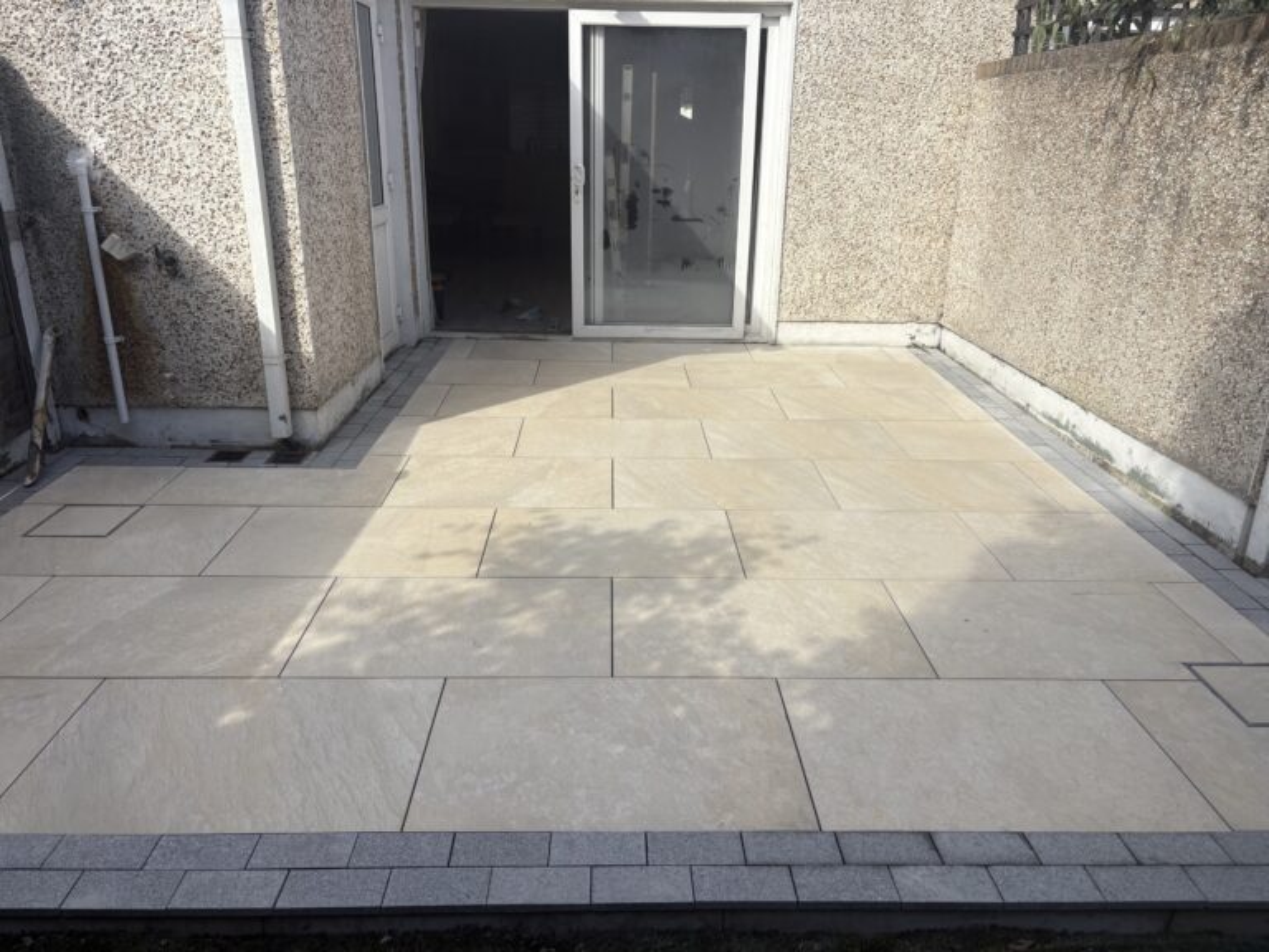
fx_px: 953
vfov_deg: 53.1
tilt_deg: -20.2
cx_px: 634
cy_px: 476
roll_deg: -1.0
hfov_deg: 67.3
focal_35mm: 26
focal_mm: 5.96
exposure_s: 1/2283
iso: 50
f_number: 1.6
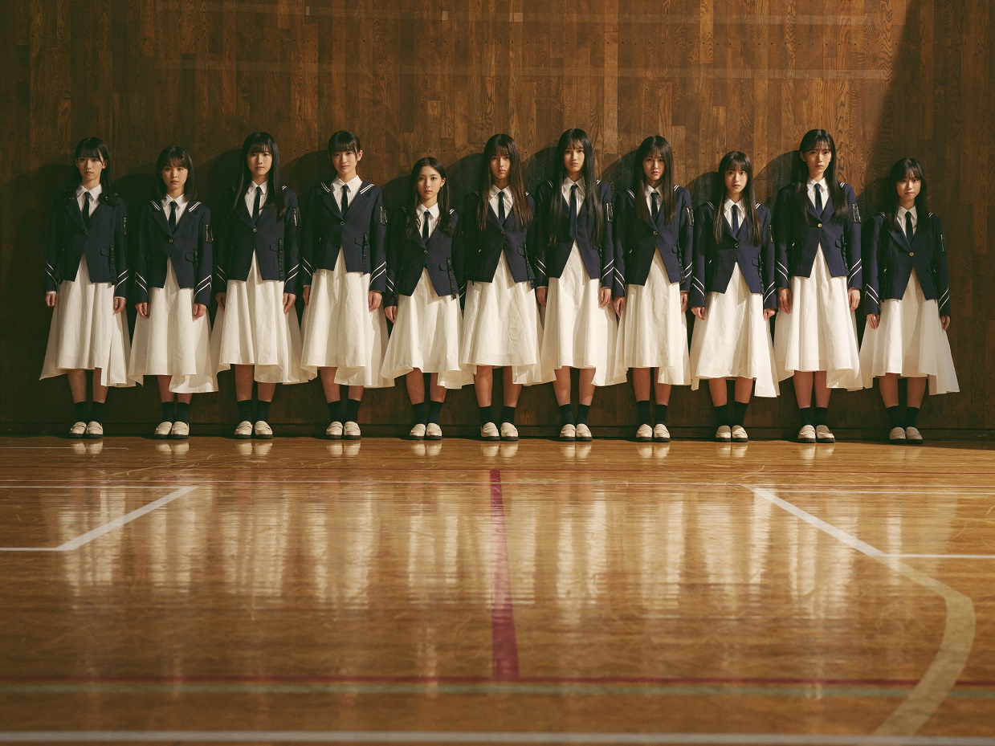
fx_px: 1811
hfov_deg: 30.7
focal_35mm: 63
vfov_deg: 23.3
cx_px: 498
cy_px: 373
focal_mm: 80
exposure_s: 1/80
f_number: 8
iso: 1600
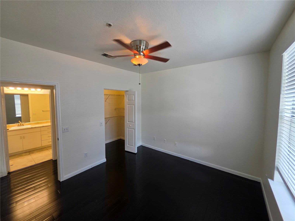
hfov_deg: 106.2
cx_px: 148
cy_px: 110
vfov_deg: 89.9
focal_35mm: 13
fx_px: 111
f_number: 1.9
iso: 80
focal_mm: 2.2
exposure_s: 1/120
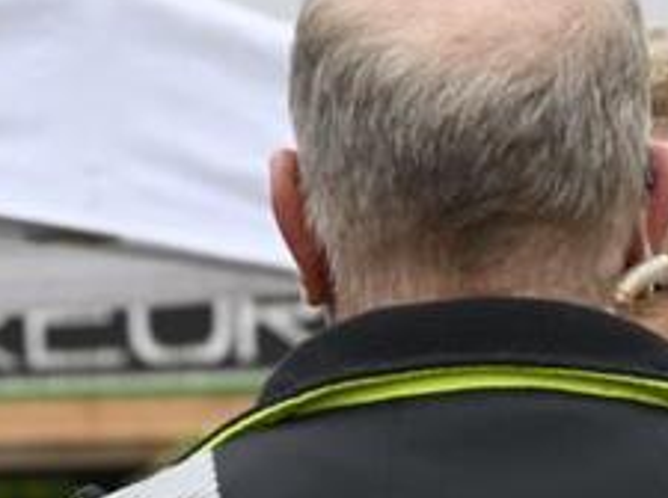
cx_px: 249
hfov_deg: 6.7
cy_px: 912
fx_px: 5722
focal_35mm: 297
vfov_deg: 4.9
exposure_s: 1/250
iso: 200
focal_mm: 70
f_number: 5
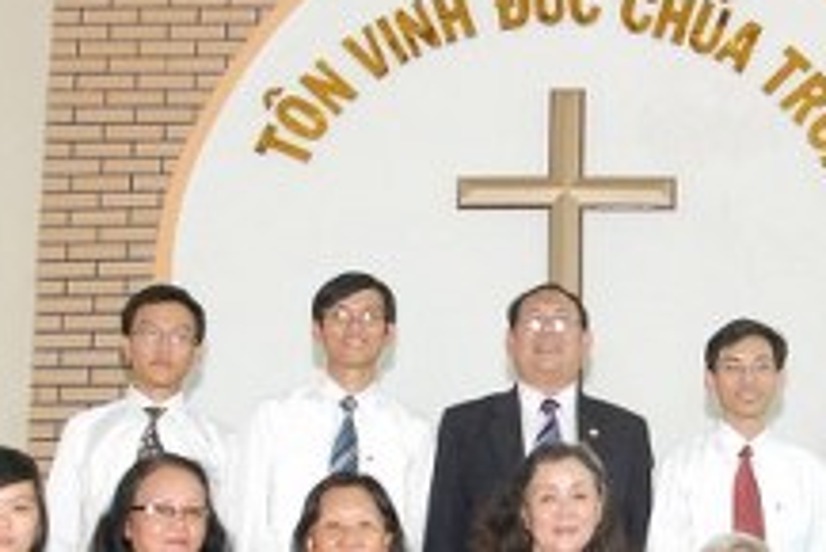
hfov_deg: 26.3
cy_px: 459
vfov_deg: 17.8
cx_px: 620
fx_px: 1745
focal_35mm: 76
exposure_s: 1/60
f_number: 4
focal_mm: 22
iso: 1400
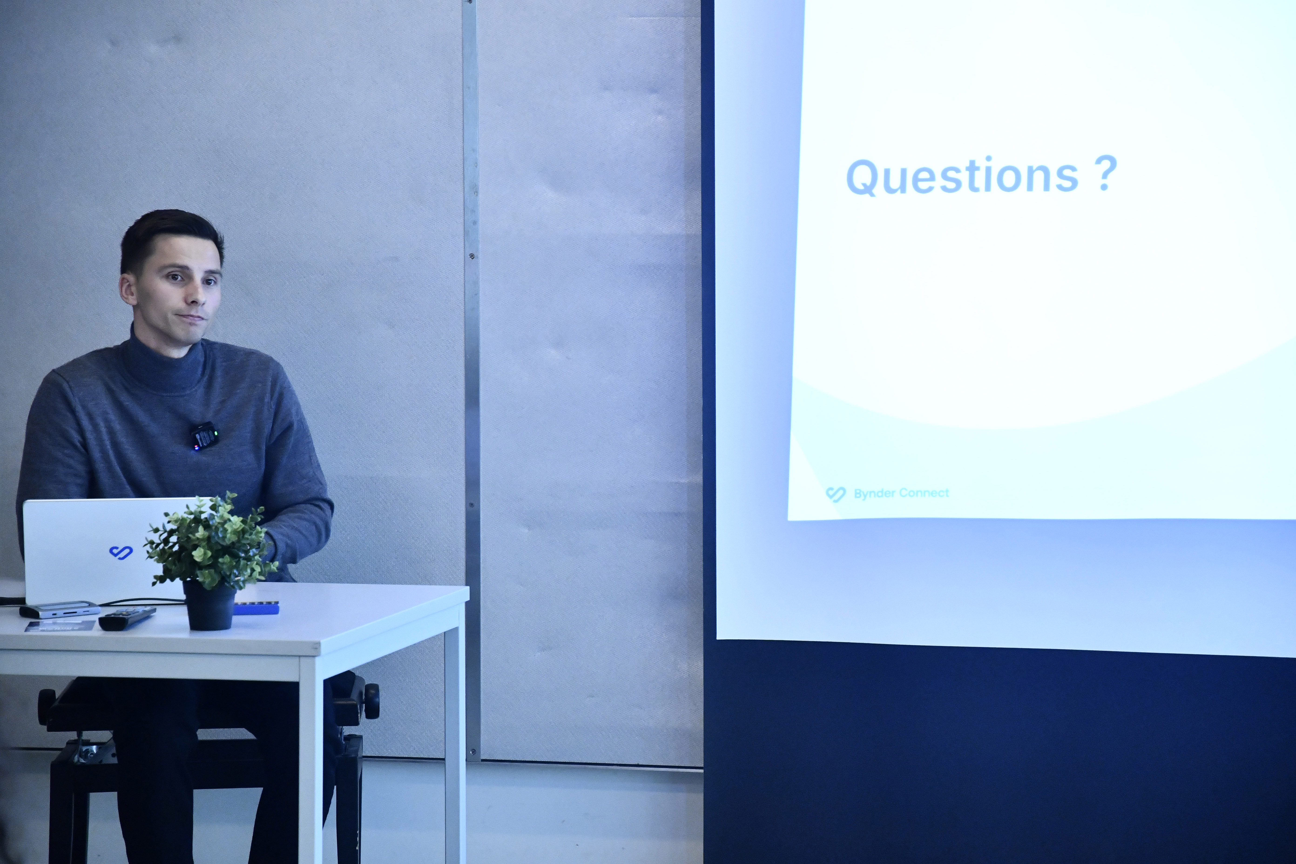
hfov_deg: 19.5
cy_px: 432
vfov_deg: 13.0
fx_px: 3780
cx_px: 648
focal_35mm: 105
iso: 2500
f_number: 4
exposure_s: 1/60
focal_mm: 70
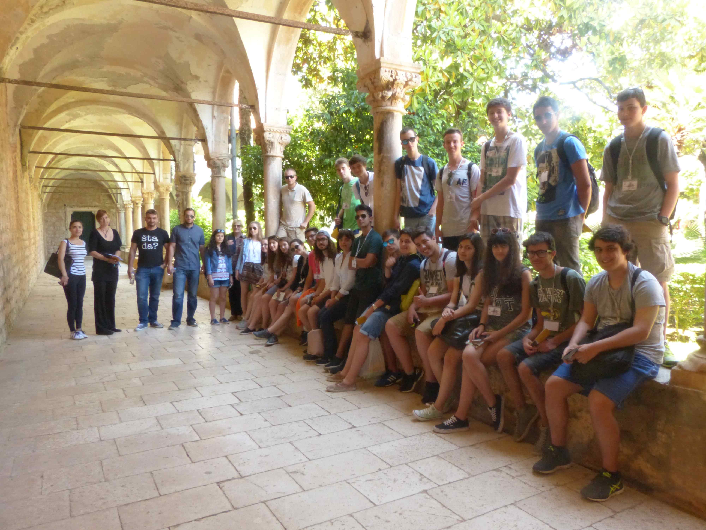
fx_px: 510
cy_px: 265
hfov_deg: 69.4
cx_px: 353
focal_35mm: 25
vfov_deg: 54.9
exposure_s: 1/15
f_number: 7.1
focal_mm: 4.5
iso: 400
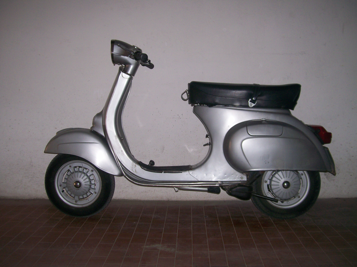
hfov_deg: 51.4
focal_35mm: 36
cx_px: 178
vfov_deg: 39.7
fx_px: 371
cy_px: 134
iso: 80
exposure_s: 1/64
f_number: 2.7
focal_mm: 6
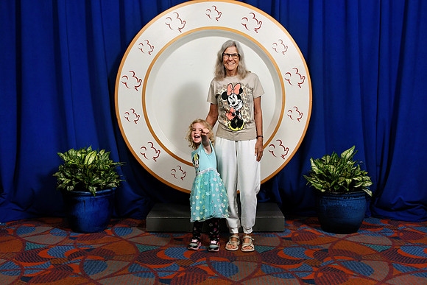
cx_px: 214
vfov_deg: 36.0
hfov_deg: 51.9
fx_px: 439
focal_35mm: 37
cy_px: 142
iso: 1000
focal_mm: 25
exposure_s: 1/125
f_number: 7.1
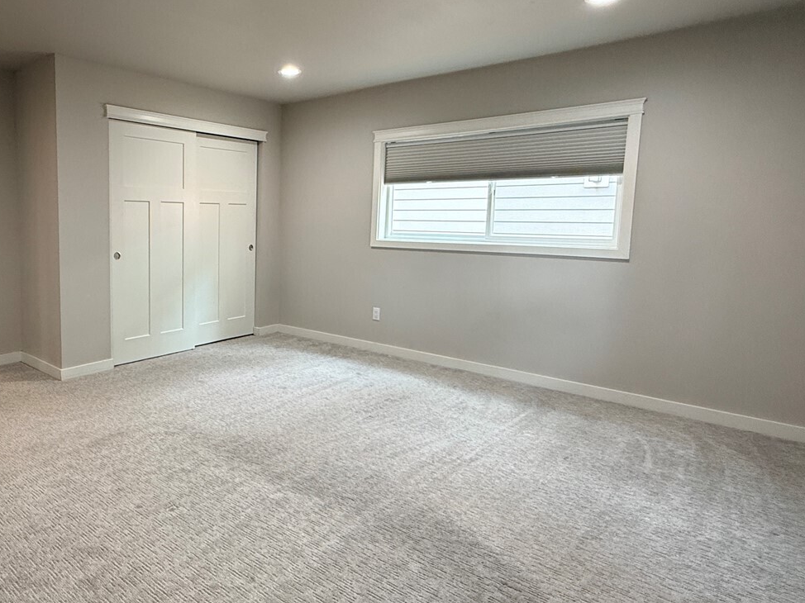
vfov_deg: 58.7
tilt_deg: -4.6
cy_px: 268
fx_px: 535
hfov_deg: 70.2
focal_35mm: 23
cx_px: 226
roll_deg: -0.6
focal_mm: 2.22
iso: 200
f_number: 2.2
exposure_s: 1/60
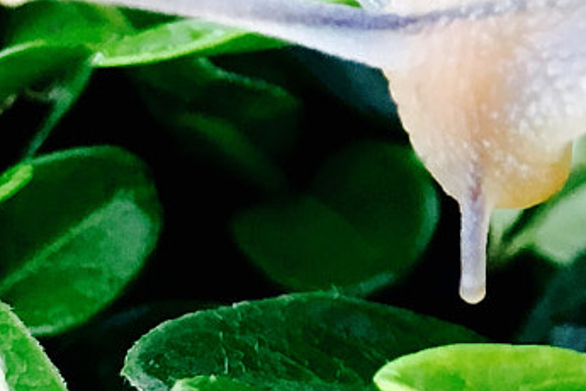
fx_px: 2279
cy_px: 53
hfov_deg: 13.8
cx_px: 863
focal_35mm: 140
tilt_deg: -26.2
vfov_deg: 9.8
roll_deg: -2.5
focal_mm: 4.15
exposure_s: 1/33
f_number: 2.2
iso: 50
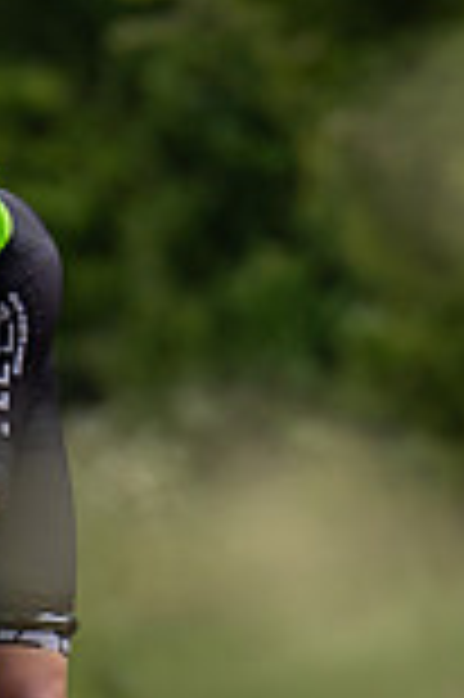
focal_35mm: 1666
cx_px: -73
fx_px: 32279
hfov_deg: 0.8
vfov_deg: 1.2
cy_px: 862
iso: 160
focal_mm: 200
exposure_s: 1/1250
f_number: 3.2
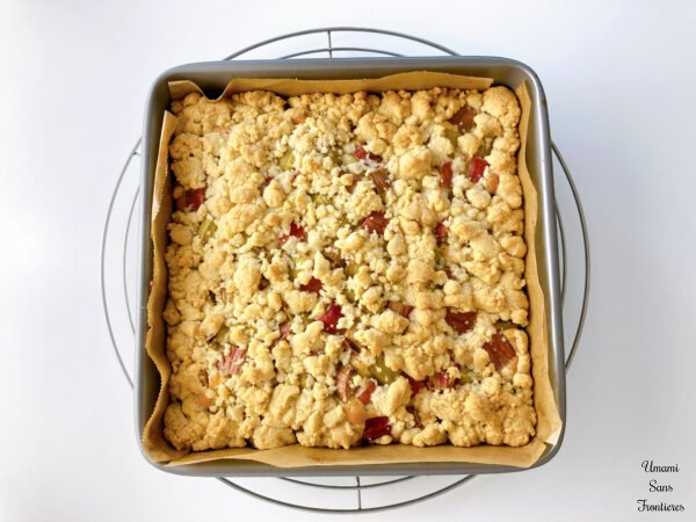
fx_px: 563
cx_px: 348
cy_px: 261
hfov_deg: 63.4
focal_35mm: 28
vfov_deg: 49.7
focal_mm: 3.99
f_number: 1.8
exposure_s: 1/100
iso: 40
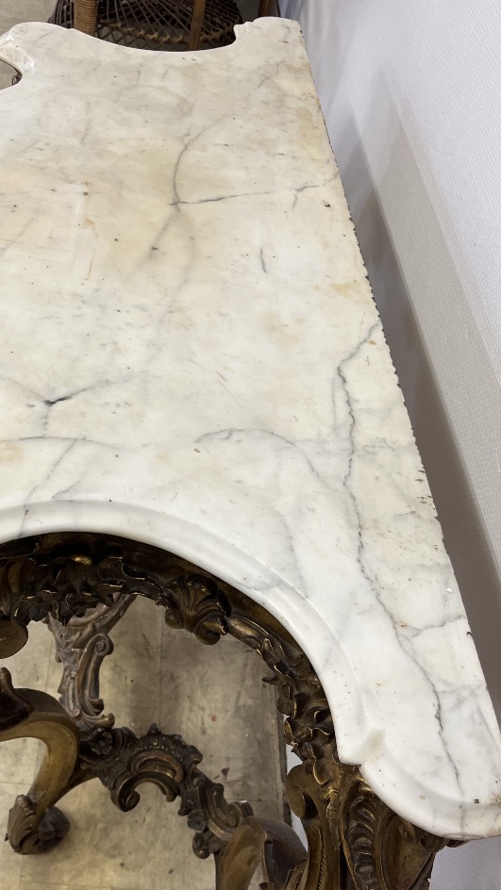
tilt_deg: -45.7
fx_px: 850
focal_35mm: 36
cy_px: 480
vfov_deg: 55.2
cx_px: 189
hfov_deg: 32.7
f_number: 1.6
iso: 125
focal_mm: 5.1
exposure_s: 1/100
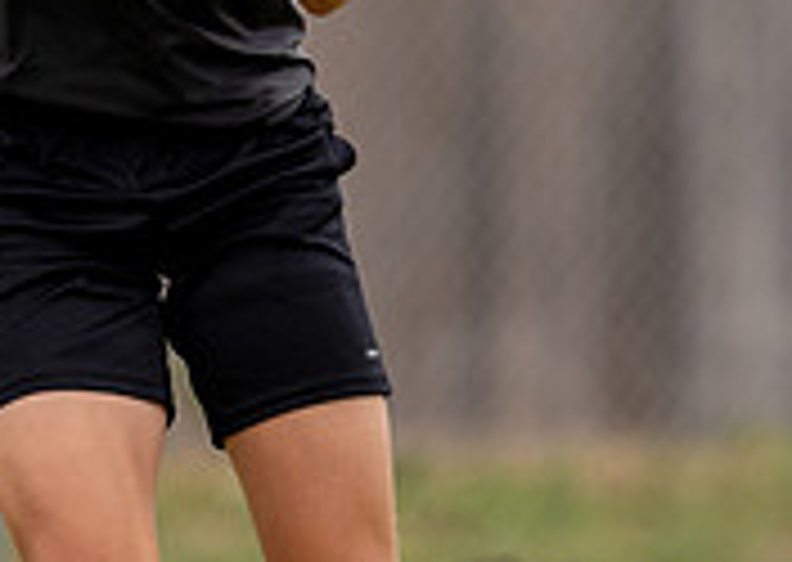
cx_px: 266
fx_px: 12370
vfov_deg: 2.6
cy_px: -103
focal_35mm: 551
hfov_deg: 3.7
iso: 200
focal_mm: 152
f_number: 2.8
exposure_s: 1/2000
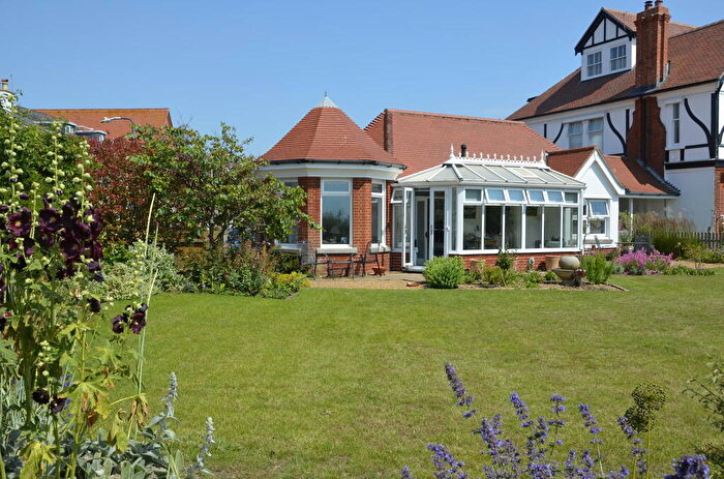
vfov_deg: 39.8
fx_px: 662
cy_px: 240
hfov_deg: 57.3
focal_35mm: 33
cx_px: 362
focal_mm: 22
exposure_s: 1/250
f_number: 8
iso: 100
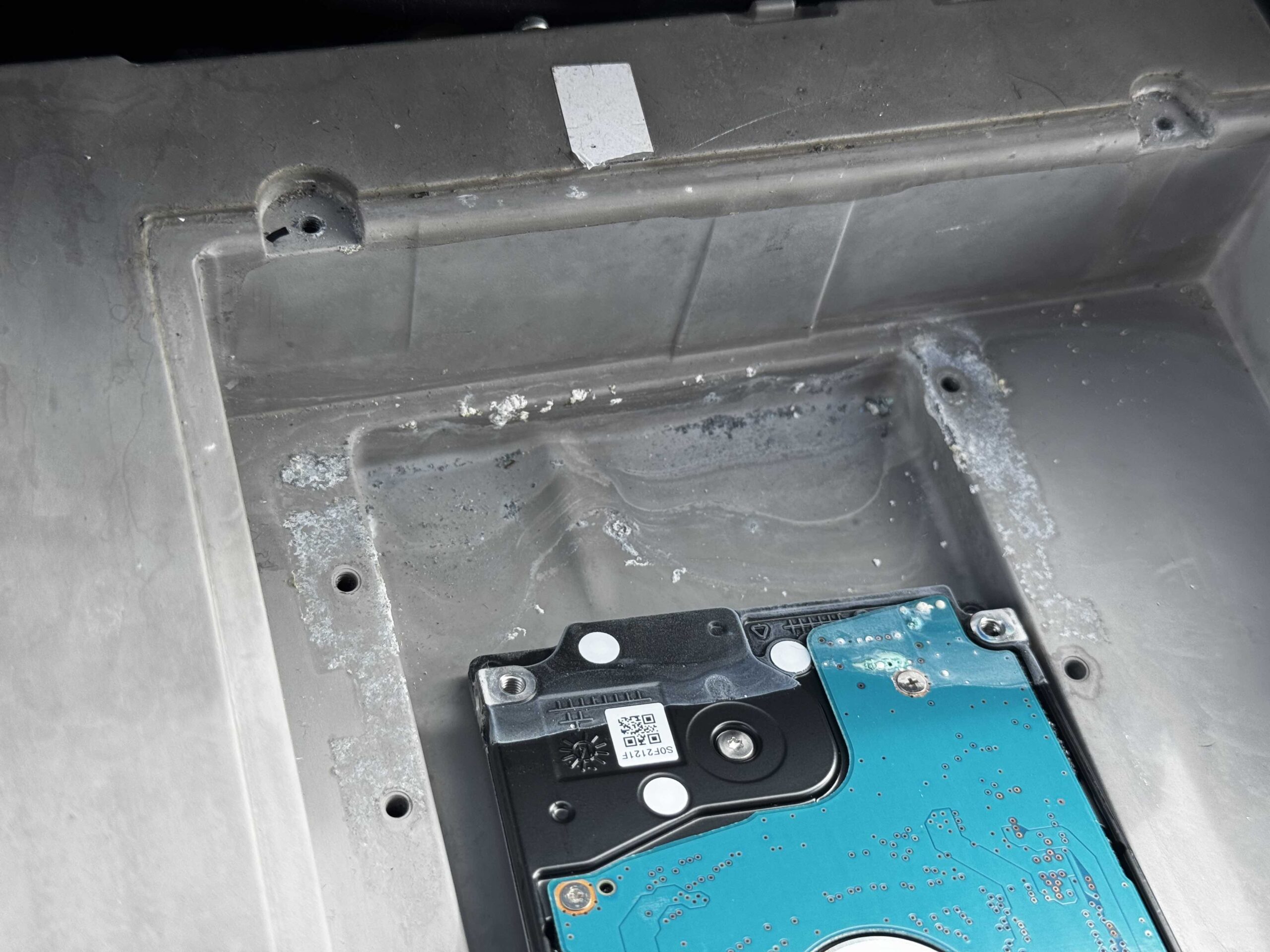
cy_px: 476
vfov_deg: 30.3
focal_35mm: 48
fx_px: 1761
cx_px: 635
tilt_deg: -46.4
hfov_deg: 39.7
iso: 64
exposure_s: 1/522
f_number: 1.78
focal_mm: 6.76
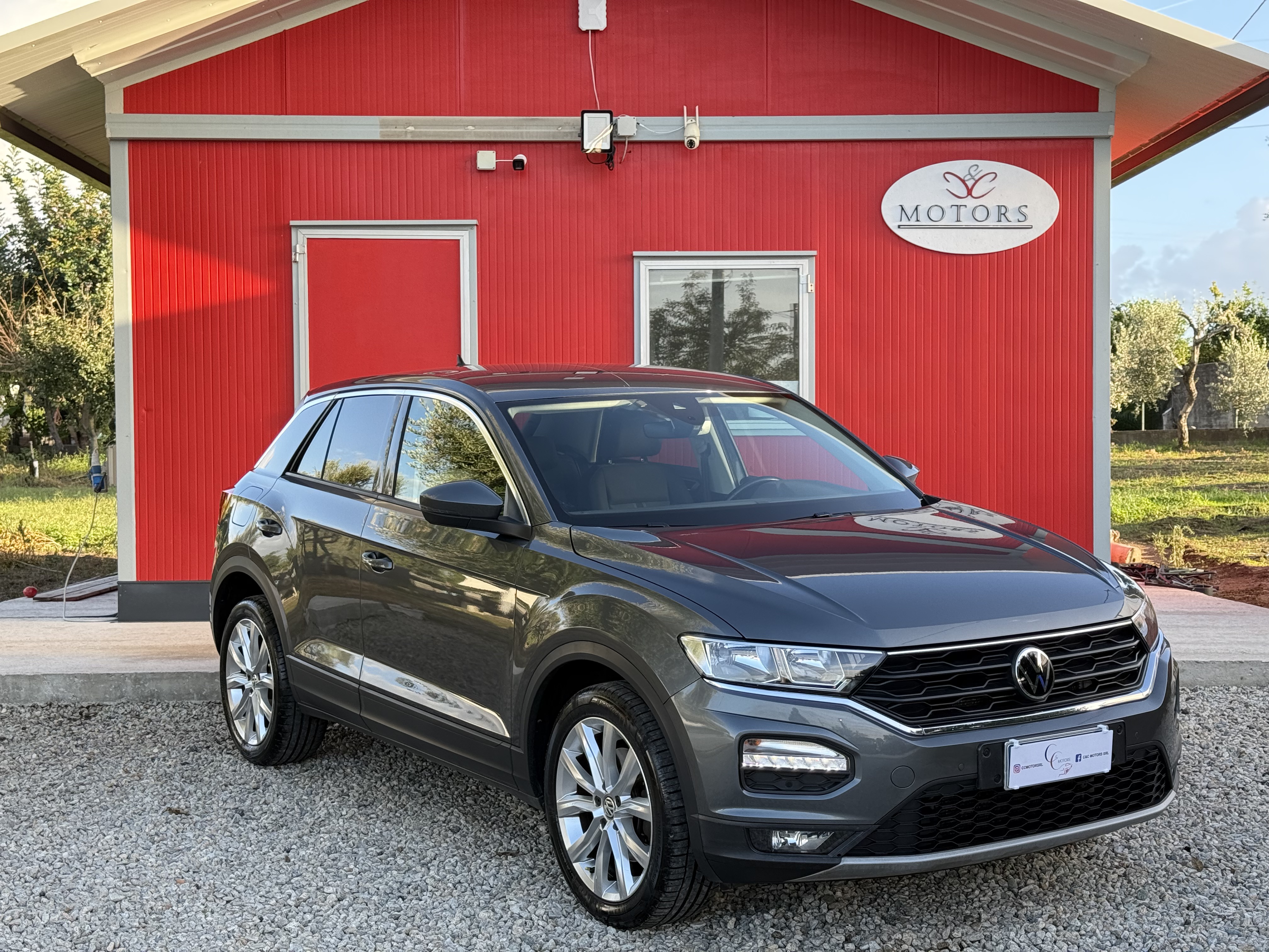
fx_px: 1760
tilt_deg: +0.0
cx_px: 634
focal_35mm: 48
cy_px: 476
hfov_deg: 39.7
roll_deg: +0.1
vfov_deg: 30.3
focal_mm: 6.76
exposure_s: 1/458
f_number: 1.78
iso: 80
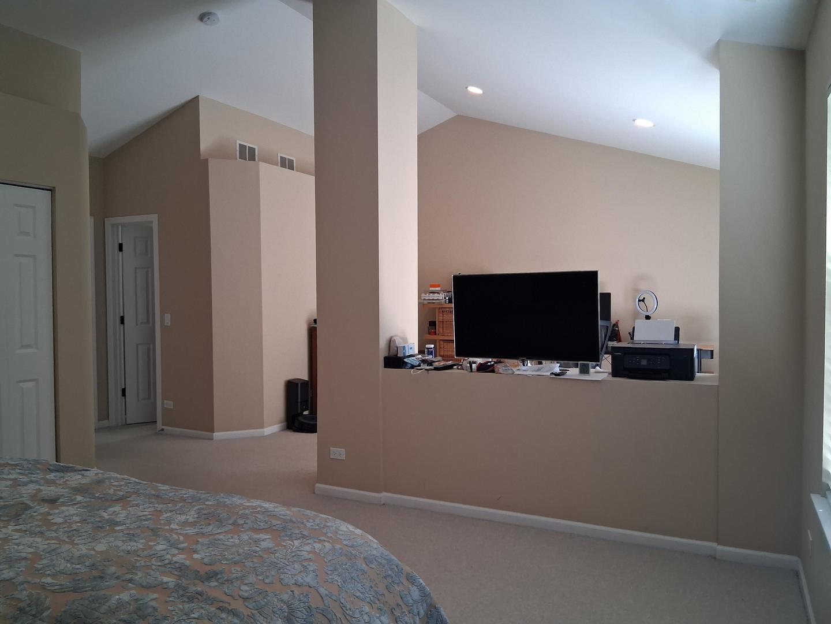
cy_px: 312
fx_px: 624
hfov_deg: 67.3
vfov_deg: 53.1
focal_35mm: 26
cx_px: 416
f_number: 1.8
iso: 400
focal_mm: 3.98
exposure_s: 1/120
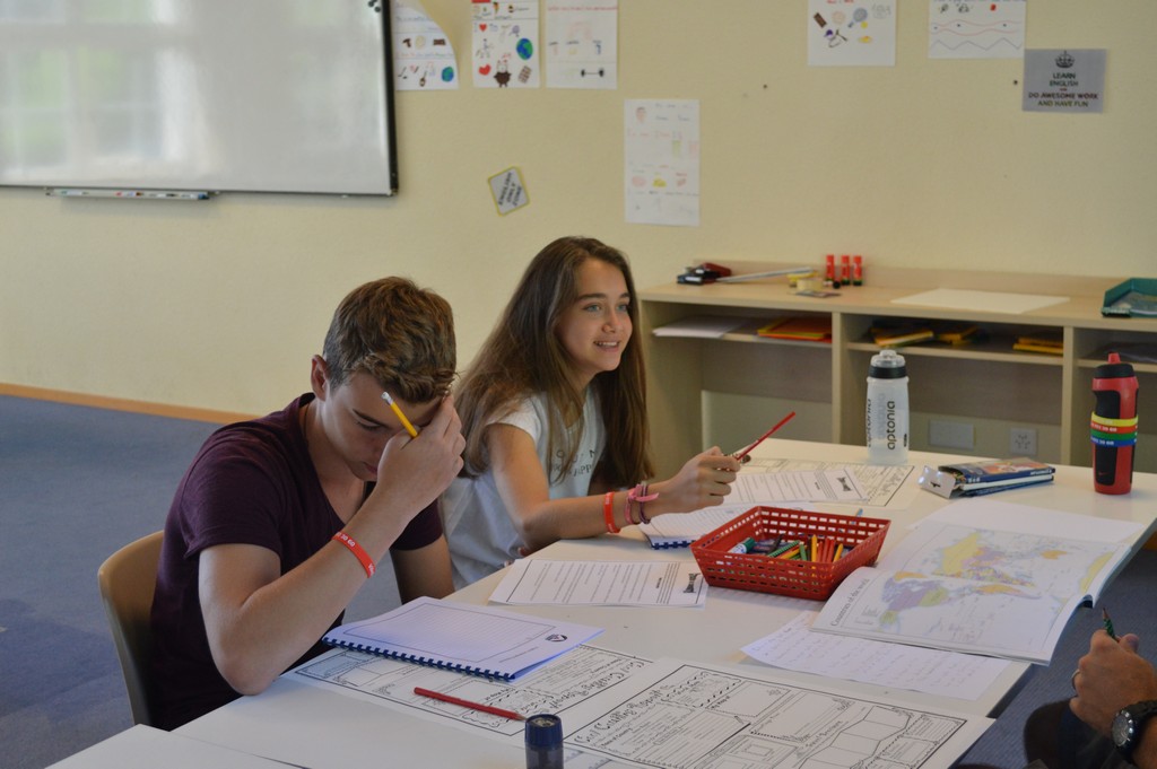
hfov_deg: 41.1
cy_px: 384
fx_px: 1541
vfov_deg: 28.0
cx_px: 578
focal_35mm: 48
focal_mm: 32
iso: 720
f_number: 4.8
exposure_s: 1/125
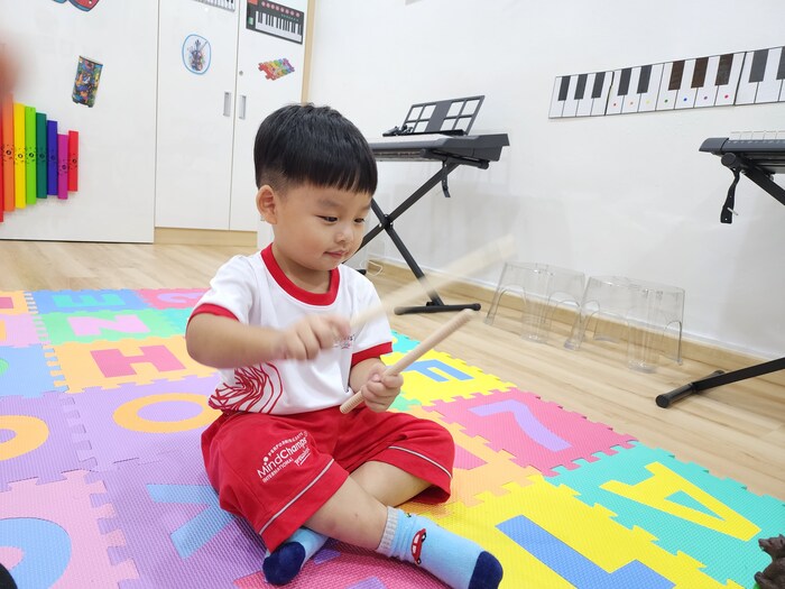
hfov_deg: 73.9
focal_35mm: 23
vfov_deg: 58.9
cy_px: 294
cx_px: 392
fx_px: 522
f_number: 1.8
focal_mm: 6.4
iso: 400
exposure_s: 1/100
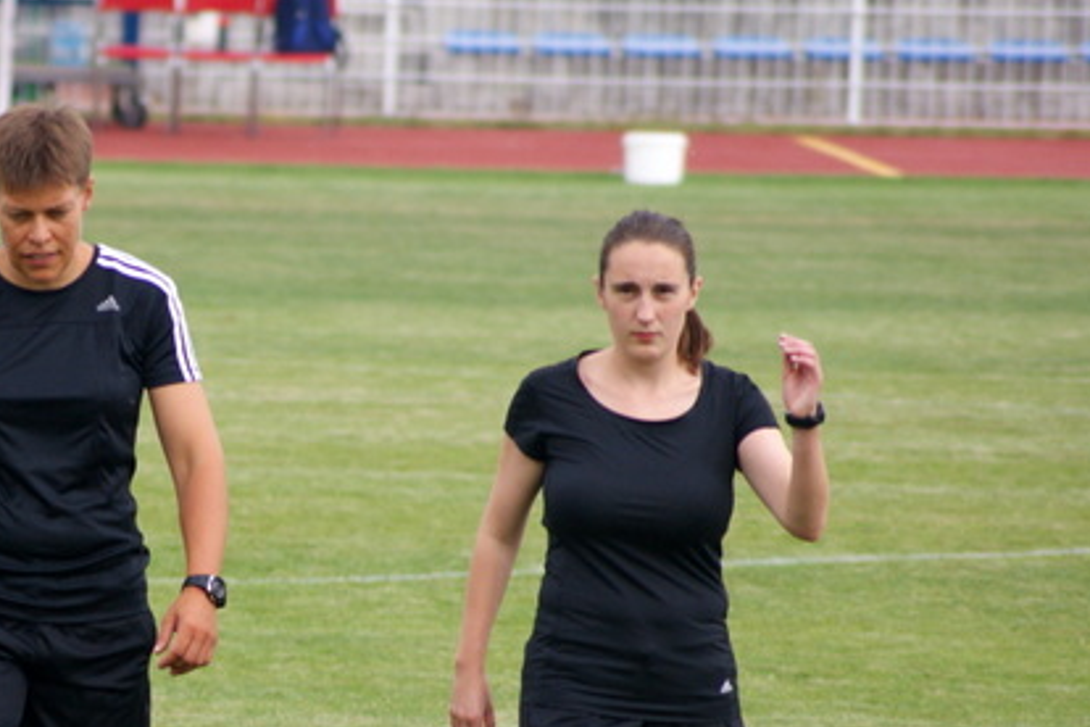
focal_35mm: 580
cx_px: 55
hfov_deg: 3.6
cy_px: 576
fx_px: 17560
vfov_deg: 2.4
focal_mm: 200
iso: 250
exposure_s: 1/320
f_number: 5.6
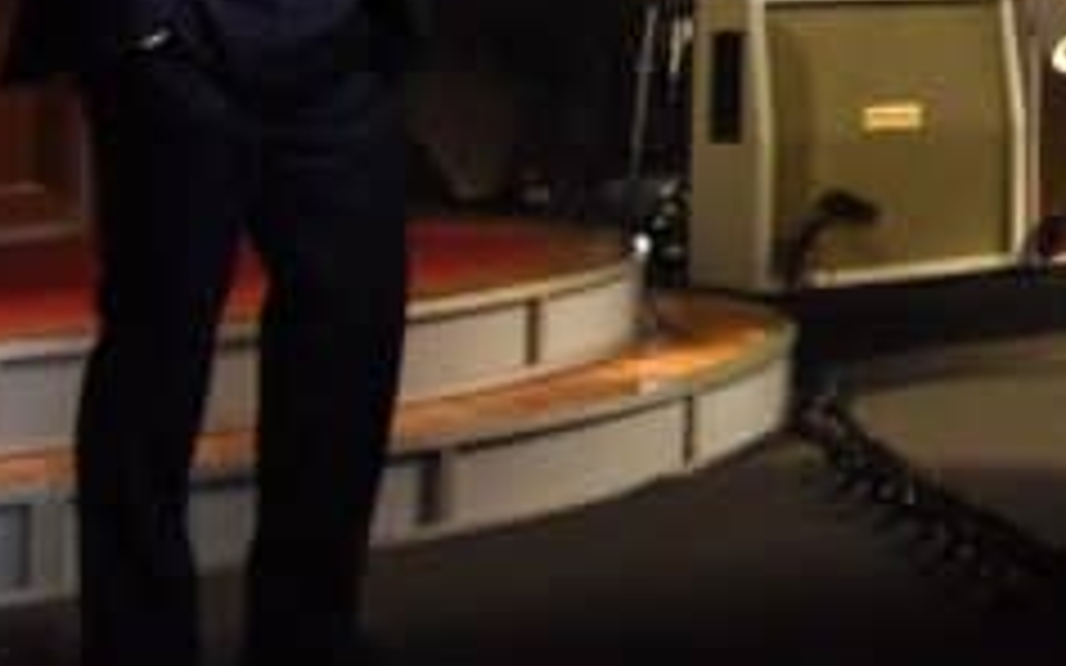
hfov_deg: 28.9
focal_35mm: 62
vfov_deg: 20.1
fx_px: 1801
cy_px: -36
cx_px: 1250
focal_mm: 24
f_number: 5.6
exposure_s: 1/200
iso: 8000
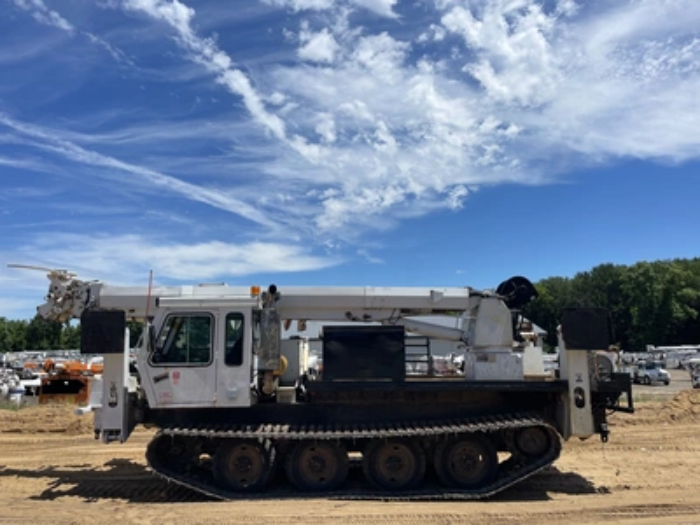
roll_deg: +1.3
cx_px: 350
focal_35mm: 25
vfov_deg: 54.9
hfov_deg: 69.4
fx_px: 506
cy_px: 262
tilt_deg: +6.6
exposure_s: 1/5618
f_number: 1.6
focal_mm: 5.1
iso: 32
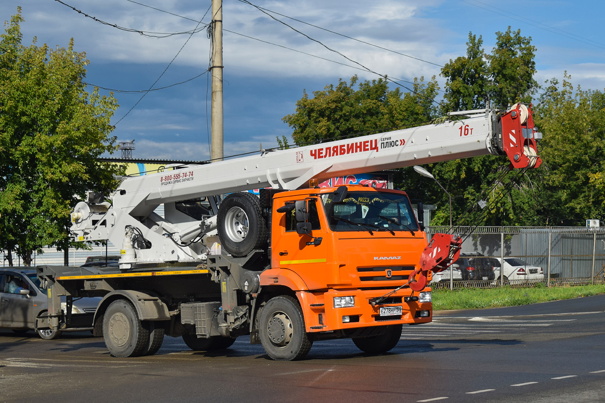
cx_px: 302
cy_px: 202
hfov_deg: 29.2
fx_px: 1159
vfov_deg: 19.7
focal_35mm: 69
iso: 200
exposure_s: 1/1250
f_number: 7.1
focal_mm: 46
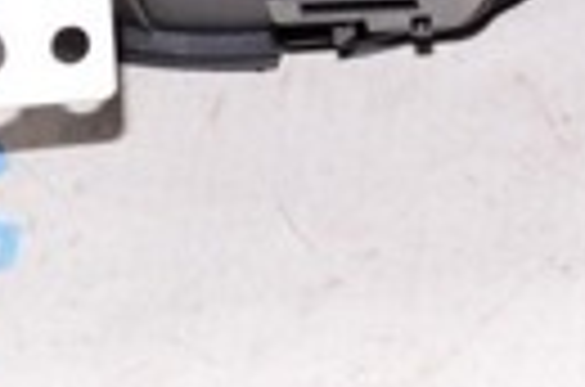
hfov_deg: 9.3
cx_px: 940
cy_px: -344
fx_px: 3477
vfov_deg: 6.2
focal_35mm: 214
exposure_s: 1/125
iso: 1600
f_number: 8
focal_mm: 29
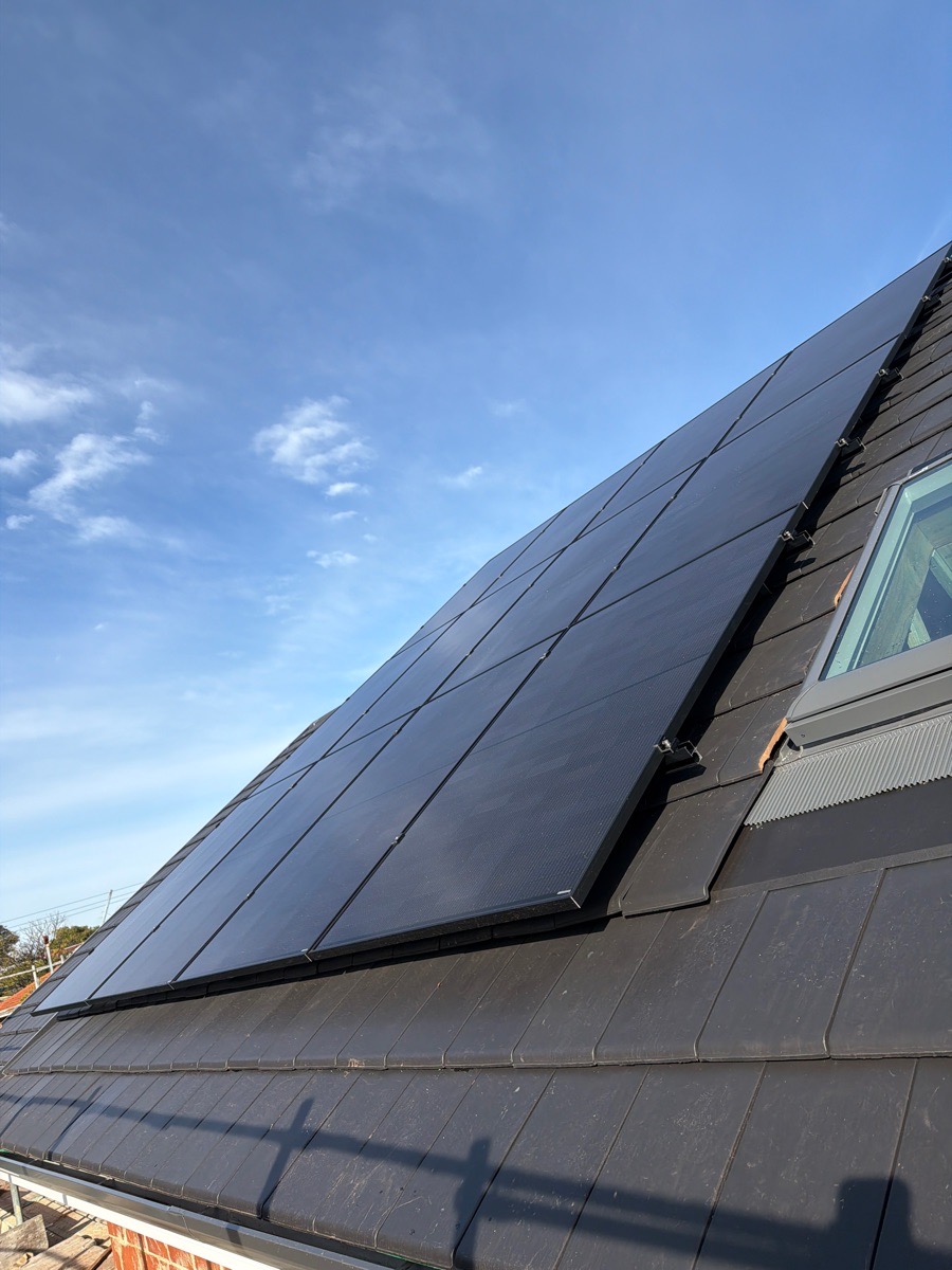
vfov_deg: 71.6
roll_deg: +18.2
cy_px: 635
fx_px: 880
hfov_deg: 56.8
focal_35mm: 24
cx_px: 476
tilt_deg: +13.2
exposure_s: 1/3584
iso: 80
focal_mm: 6.76
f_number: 1.78
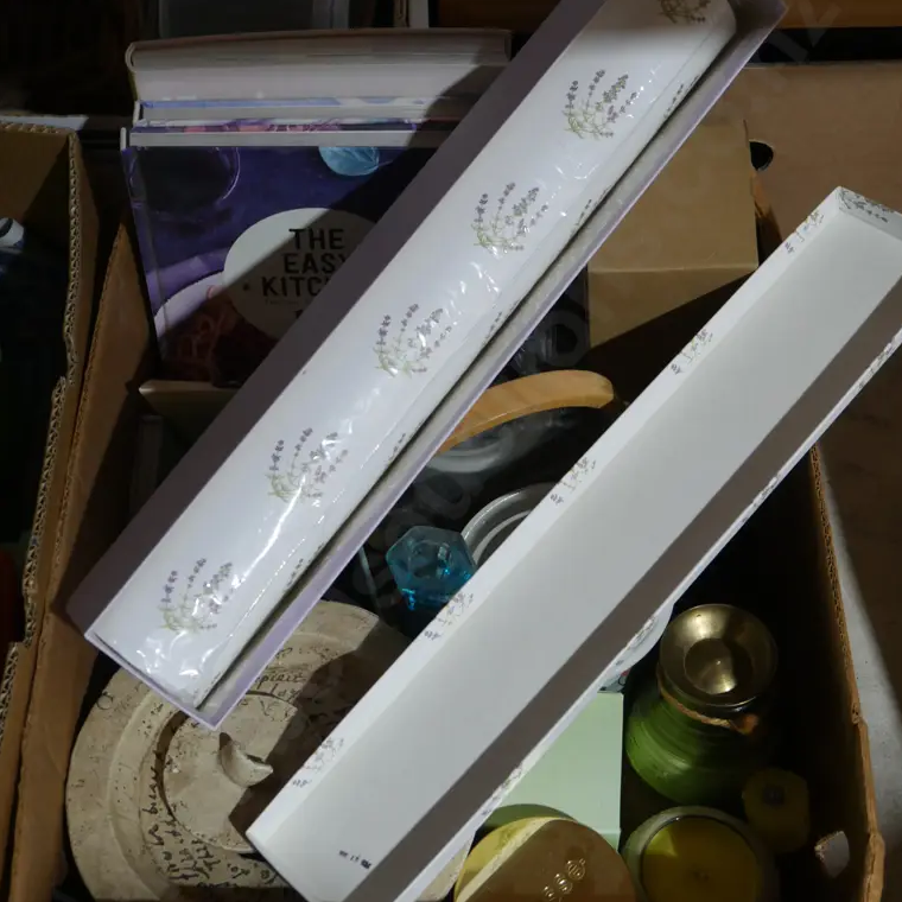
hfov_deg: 34.0
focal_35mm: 50
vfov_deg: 34.0
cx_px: 455
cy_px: 479
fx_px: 1474
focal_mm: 21
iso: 1000
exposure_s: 1/60
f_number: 4.6
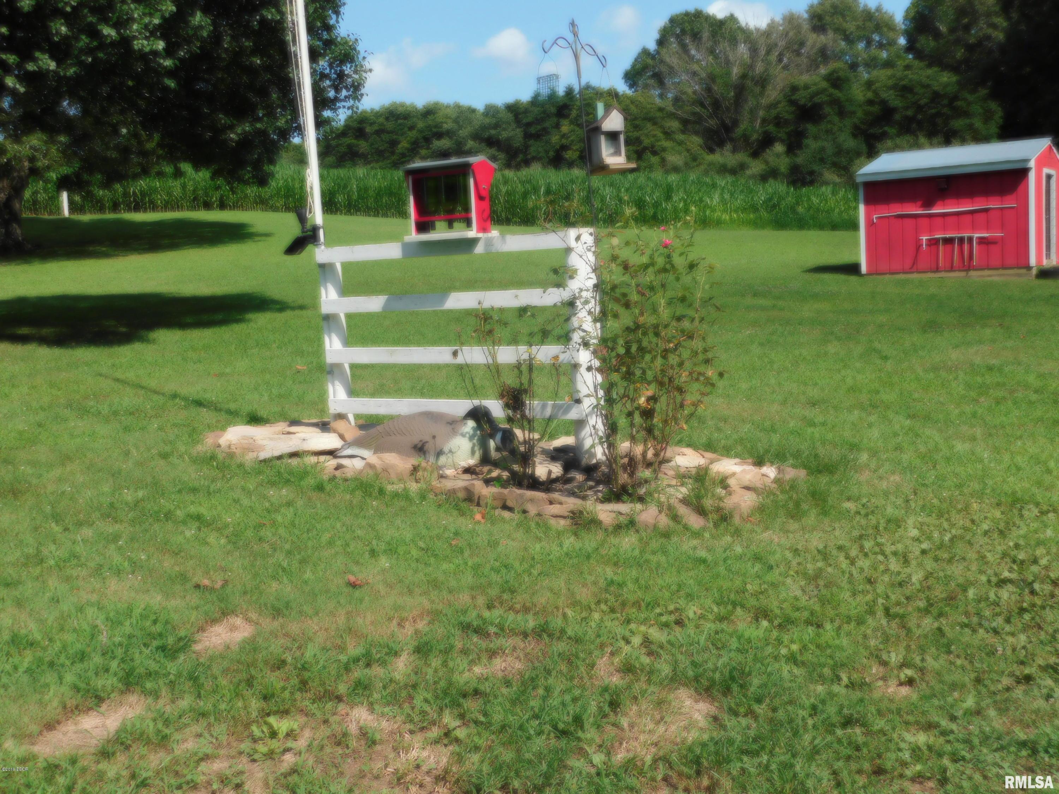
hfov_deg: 46.8
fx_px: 1224
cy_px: 397
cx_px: 530
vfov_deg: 36.0
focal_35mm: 40
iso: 125
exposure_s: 1/1500
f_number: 3.6
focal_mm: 7.1
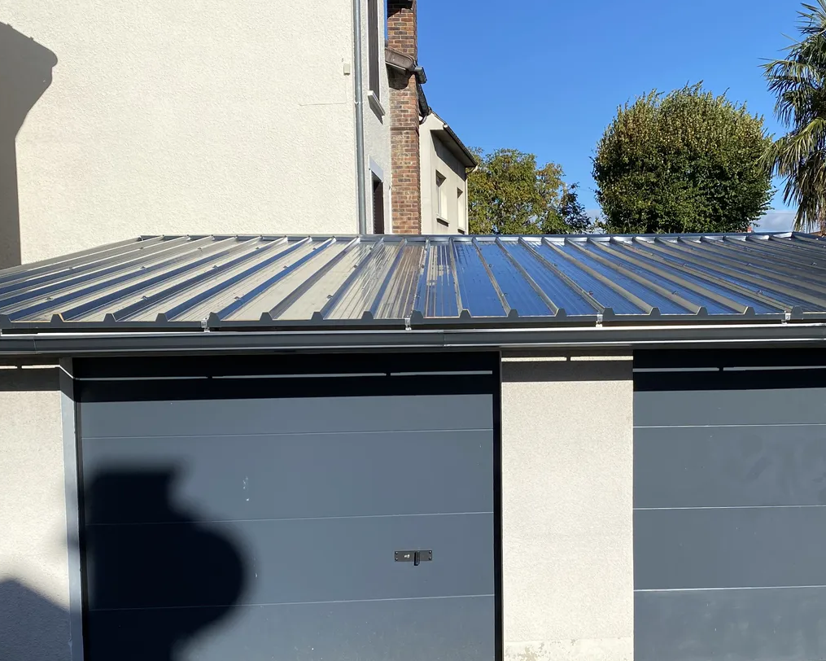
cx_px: 535
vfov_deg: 37.3
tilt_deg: -4.1
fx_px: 978
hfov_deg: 45.3
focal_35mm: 40
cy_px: 374
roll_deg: -0.2
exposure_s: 1/4808
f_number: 1.8
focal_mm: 4.25
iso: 32
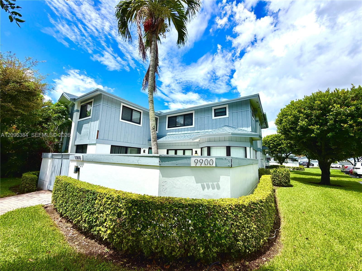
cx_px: 181
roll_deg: -1.4
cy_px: 136
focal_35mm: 14
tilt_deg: +8.8
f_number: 2.2
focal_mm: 2.22
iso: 20
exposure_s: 1/1145
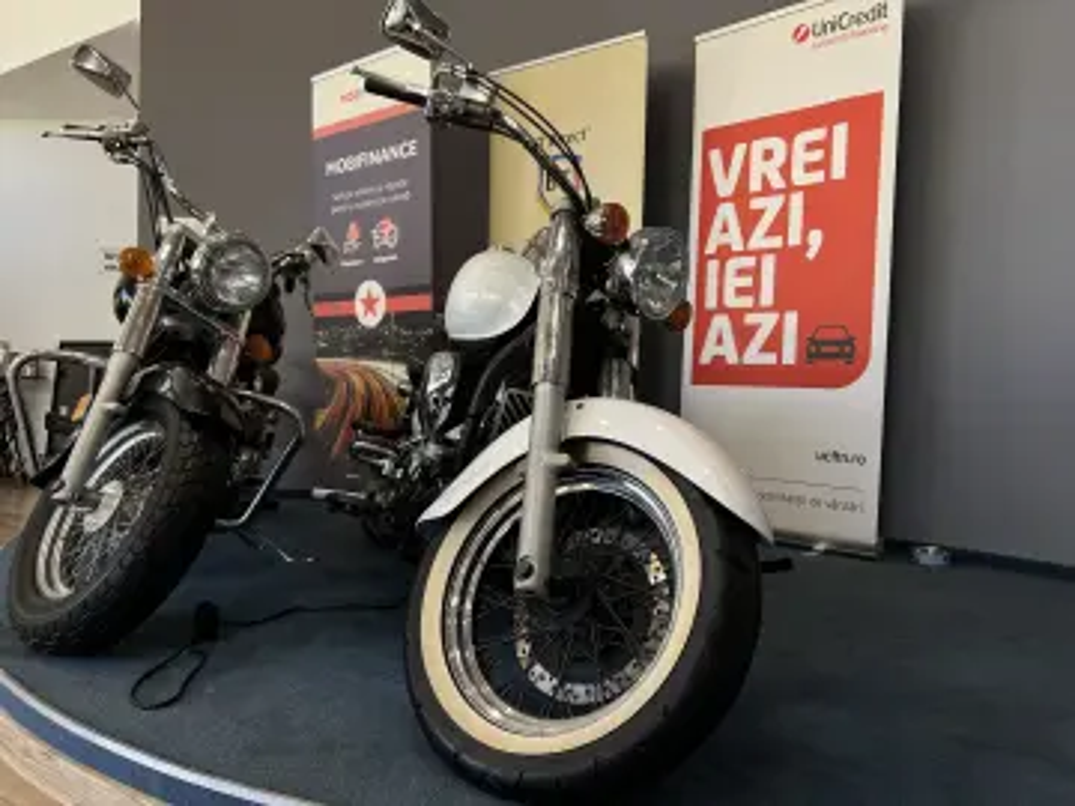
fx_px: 807
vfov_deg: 53.1
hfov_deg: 67.3
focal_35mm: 26
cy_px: 403
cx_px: 538
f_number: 1.5
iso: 125
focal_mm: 5.7
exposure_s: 1/100
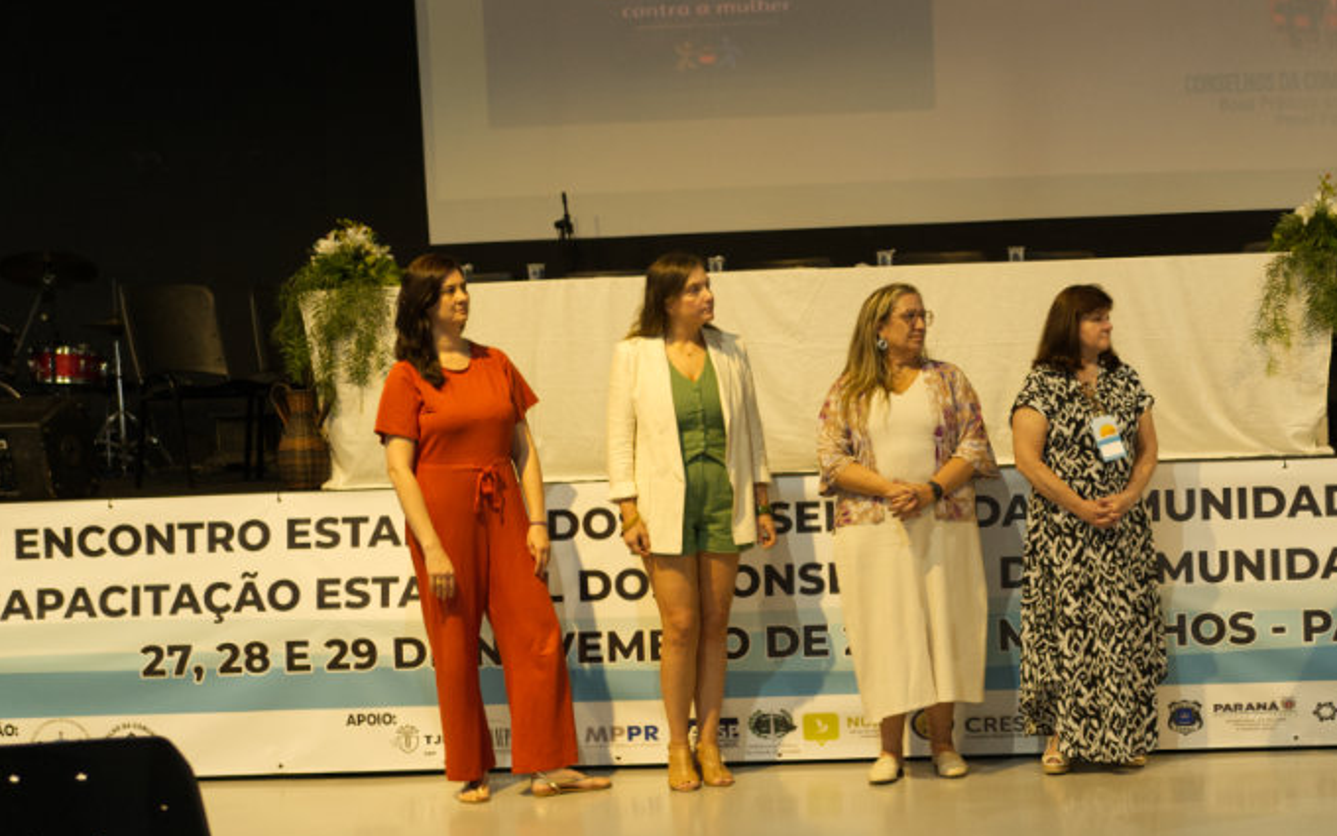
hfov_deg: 31.2
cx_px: 1160
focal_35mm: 63
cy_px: 577
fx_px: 2296
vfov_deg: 20.5
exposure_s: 1/100
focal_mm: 35
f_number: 2.8
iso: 1600
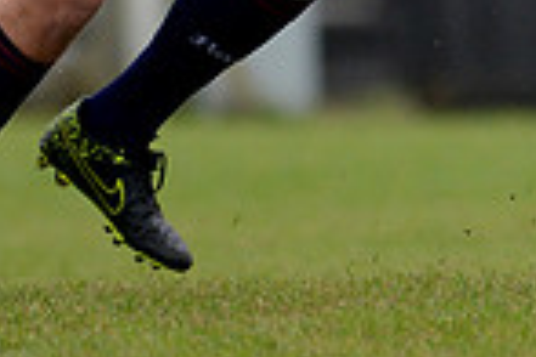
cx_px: 616
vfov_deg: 0.8
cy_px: -301
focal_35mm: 1656
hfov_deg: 1.2
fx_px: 24654
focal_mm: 420
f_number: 4
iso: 800
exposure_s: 1/1000
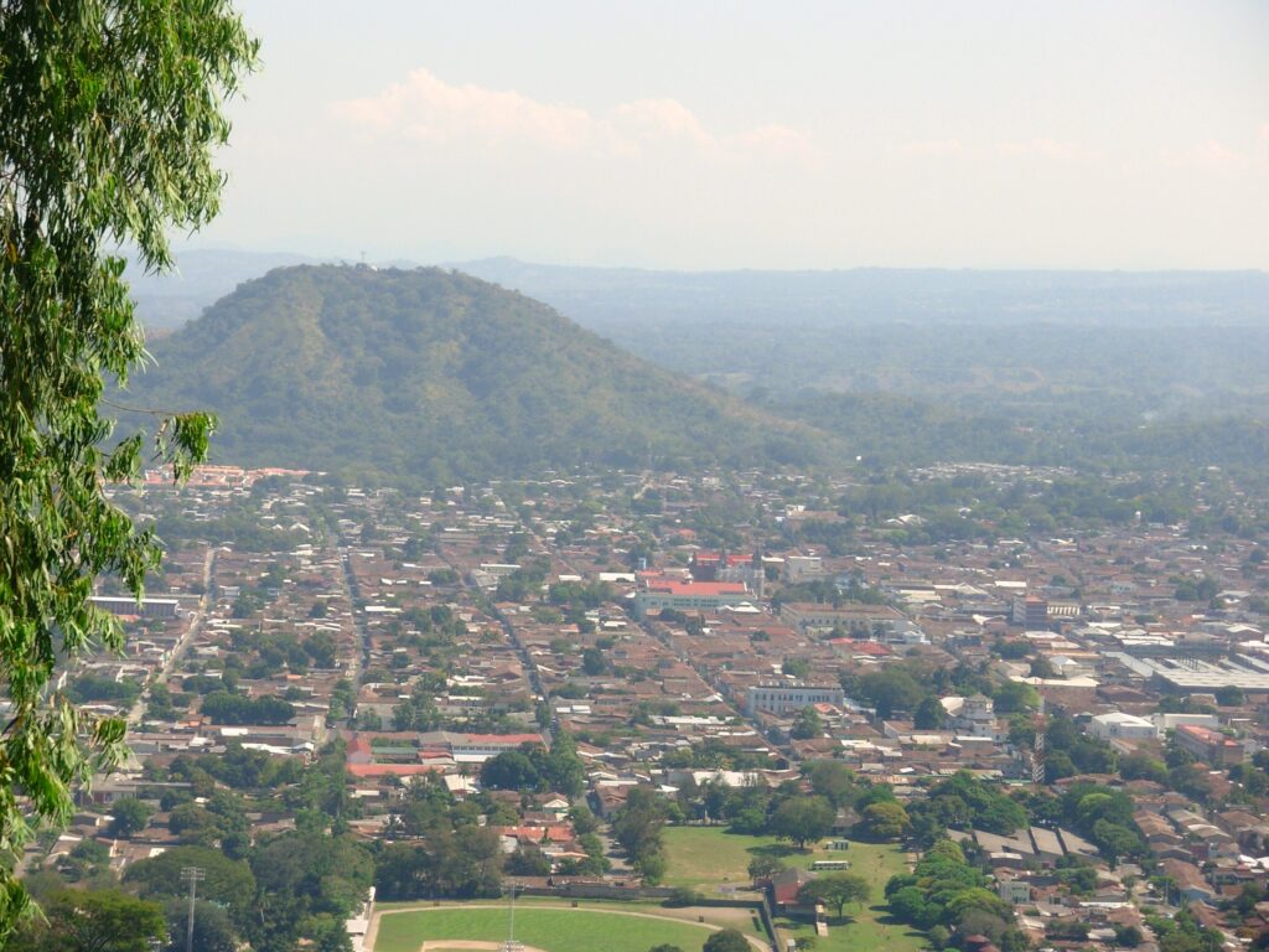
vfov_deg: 14.2
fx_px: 3813
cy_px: 476
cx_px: 634
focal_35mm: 104
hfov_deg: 18.9
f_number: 4
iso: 50
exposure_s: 1/724
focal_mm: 17.2
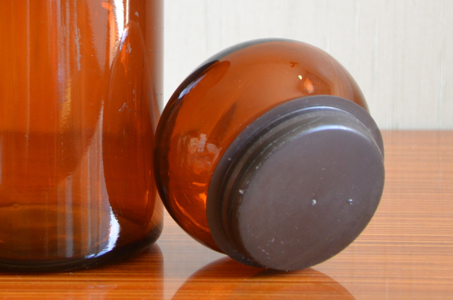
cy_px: 18
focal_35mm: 129
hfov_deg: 15.8
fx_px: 1620
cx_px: 90
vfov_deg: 10.5
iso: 800
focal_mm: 42
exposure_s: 1/60
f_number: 5.6
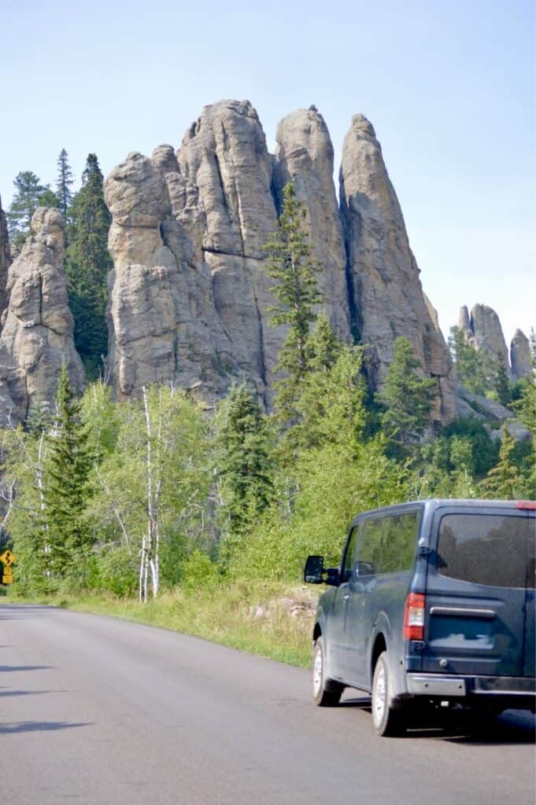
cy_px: 402
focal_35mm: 82
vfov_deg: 24.6
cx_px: 268
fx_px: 1845
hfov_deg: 16.5
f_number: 4.5
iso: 400
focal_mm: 55
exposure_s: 1/1000
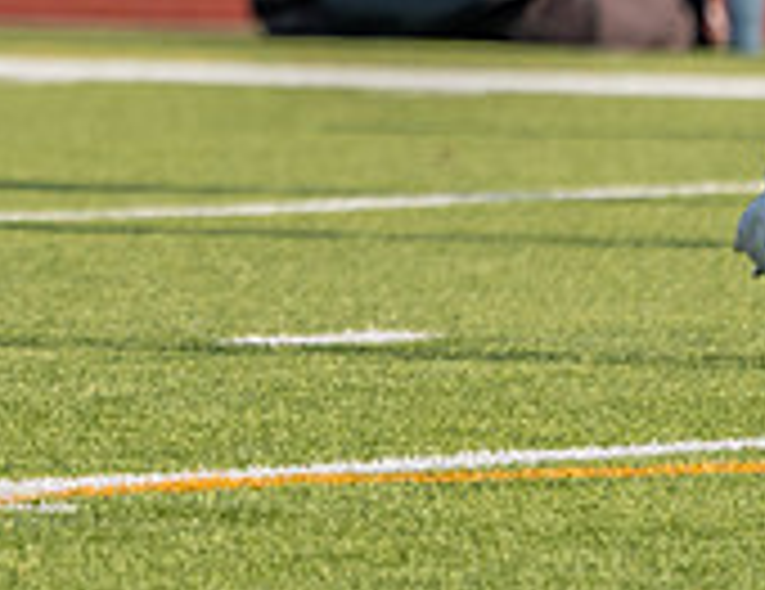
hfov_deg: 1.6
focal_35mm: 1197
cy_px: -341
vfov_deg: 1.3
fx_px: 26717
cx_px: -348
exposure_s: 1/1250
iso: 250
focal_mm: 297
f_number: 5.6
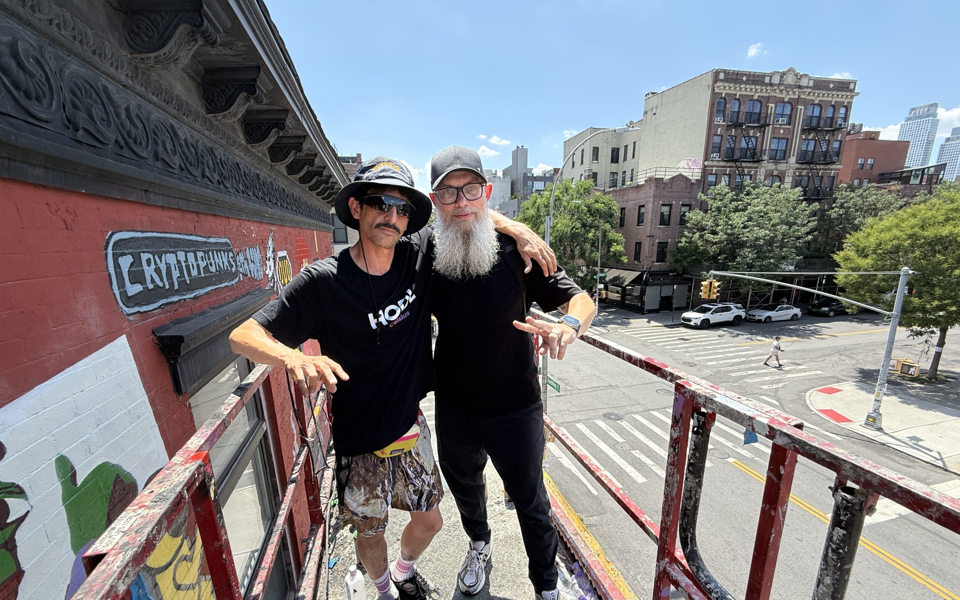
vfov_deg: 74.5
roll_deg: +0.1
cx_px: 481
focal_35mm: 15
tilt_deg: -13.9
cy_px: 337
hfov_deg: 101.5
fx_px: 392
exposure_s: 1/448
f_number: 2.2
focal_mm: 2.22
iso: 25
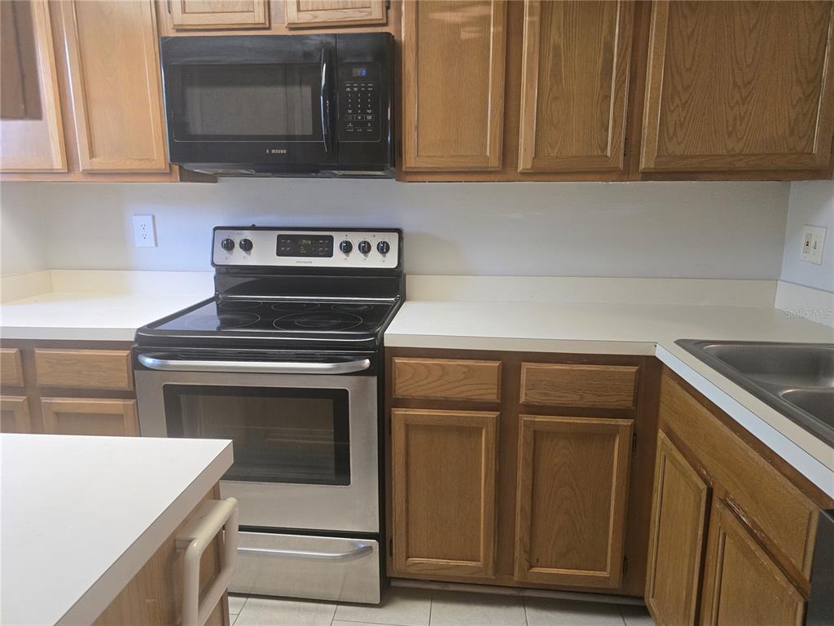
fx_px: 554
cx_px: 417
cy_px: 313
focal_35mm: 23
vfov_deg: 58.9
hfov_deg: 73.9
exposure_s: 1/120
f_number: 1.7
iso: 640
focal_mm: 6.3
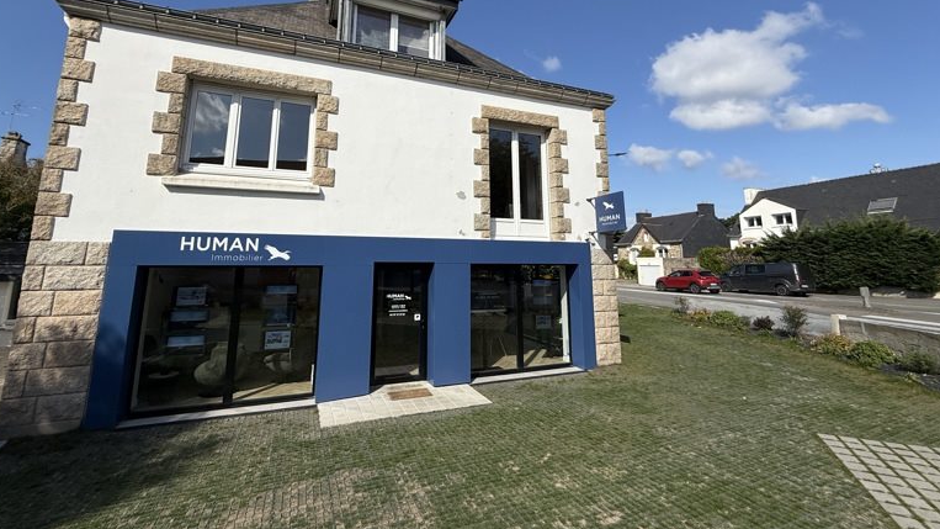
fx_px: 399
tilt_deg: +9.7
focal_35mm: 16
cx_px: 455
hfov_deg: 99.3
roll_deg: +0.1
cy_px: 192
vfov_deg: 65.9
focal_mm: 2.22
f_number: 2.2
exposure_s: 1/5155
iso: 50
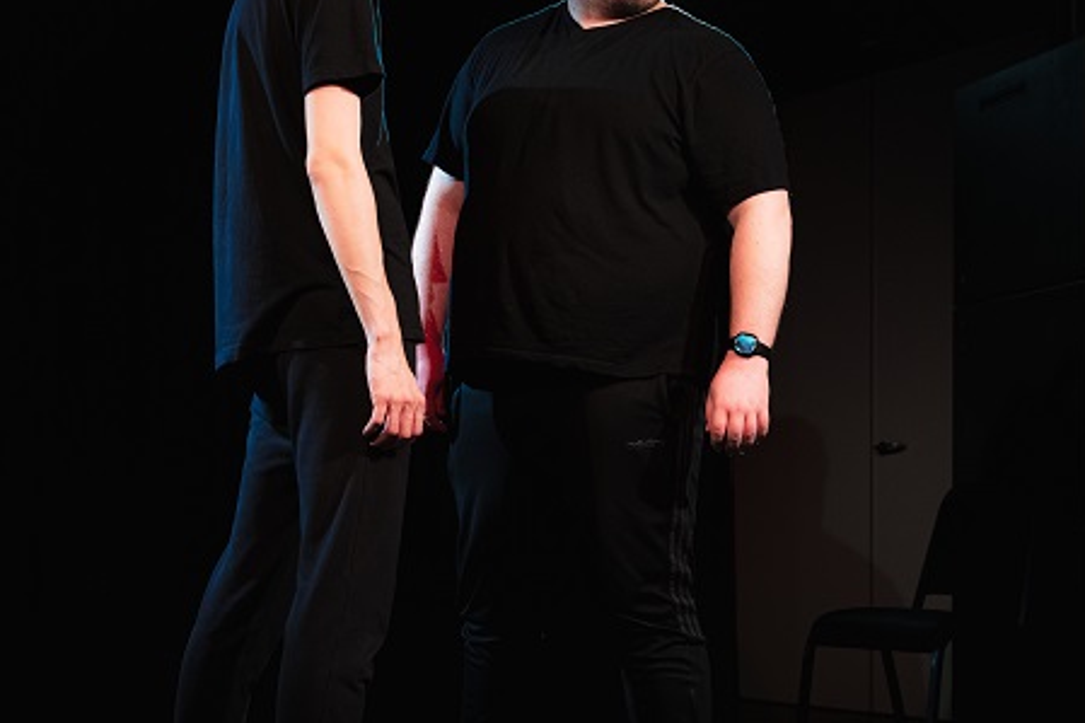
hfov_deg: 34.4
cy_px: 366
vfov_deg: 23.8
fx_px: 1717
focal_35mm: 57
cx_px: 802
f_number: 2.8
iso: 2000
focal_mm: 32
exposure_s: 1/320
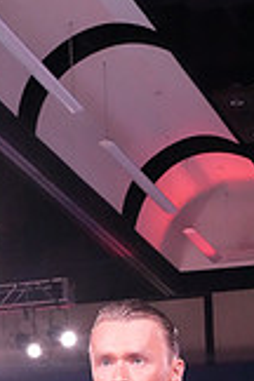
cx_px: 345
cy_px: 677
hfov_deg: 8.5
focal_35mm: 158
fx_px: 1672
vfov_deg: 12.0
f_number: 9
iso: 10000
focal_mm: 44
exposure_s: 1/200
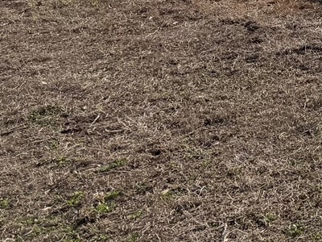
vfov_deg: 14.2
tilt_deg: -4.8
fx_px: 893
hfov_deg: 16.2
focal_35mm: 96
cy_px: -147
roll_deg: +1.9
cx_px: 630
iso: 80
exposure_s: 1/14286
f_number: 1.78
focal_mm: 6.76
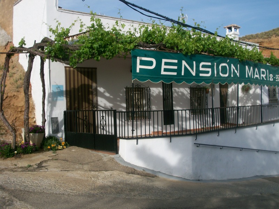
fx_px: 355
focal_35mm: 44
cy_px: 104
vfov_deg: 32.9
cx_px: 140
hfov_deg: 42.9
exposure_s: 1/320
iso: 80
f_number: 6.3
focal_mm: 7.8
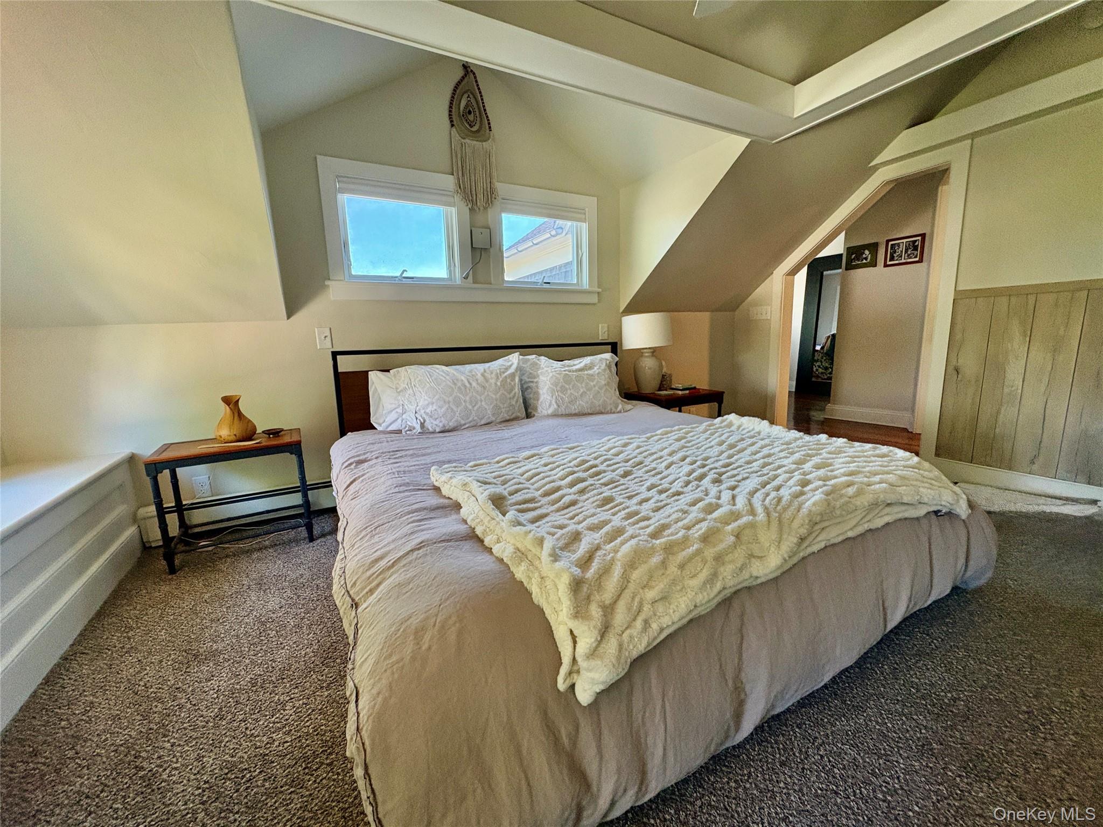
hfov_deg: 102.1
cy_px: 414
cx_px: 552
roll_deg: +1.1
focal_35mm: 14
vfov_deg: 85.7
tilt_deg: -9.3
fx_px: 446
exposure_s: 1/120
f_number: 2.2
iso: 320
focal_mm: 2.22
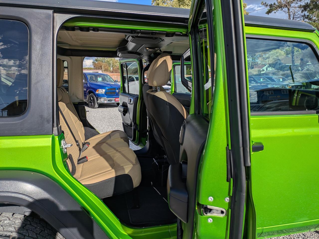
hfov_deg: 69.4
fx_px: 230
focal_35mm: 25
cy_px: 120
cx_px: 160
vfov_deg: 54.9
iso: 42
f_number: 1.89
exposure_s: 1/2732
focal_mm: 5.43
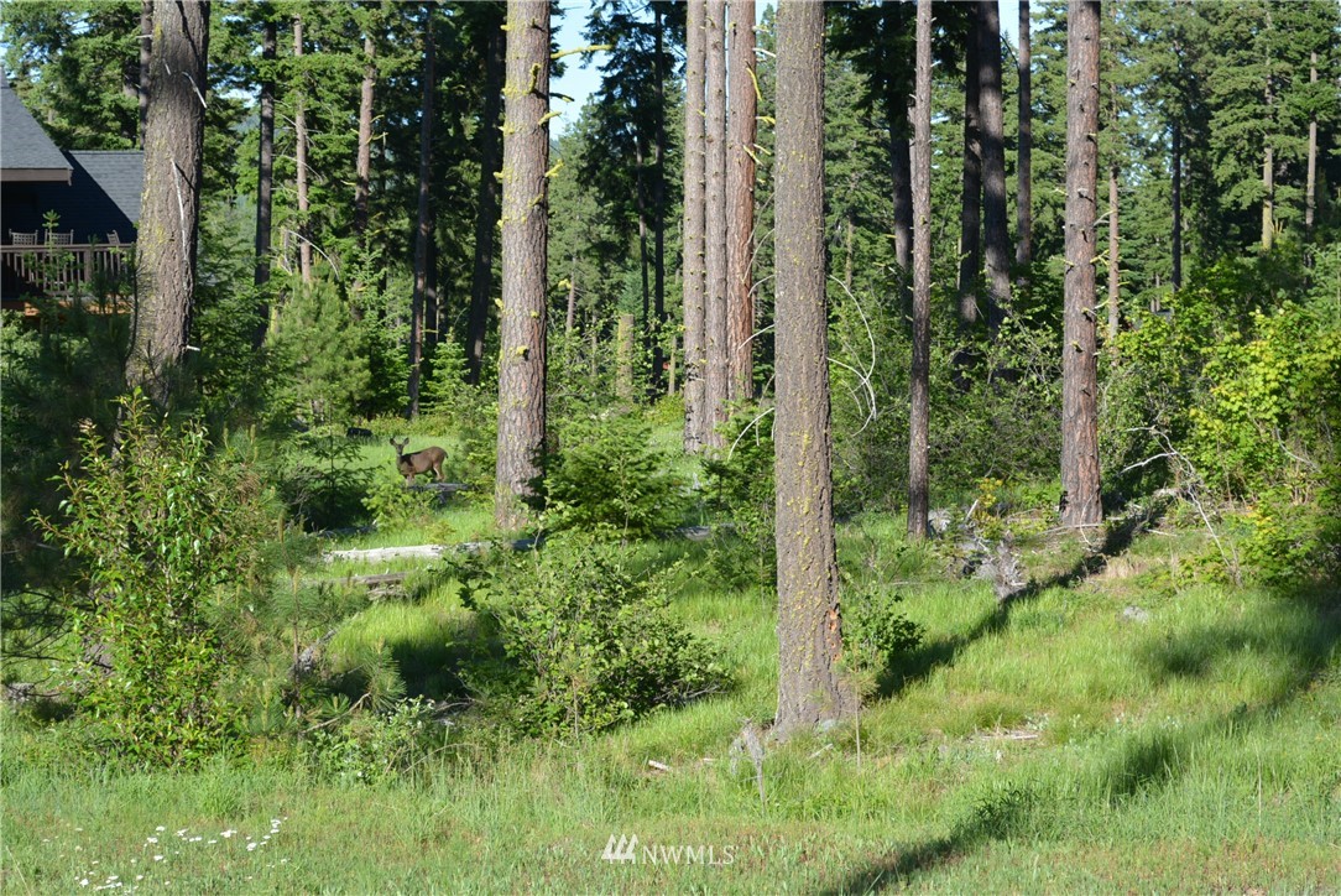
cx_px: 670
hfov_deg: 24.6
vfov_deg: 16.6
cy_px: 448
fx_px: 3075
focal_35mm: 82
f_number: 8
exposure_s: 1/250
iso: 200
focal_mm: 55
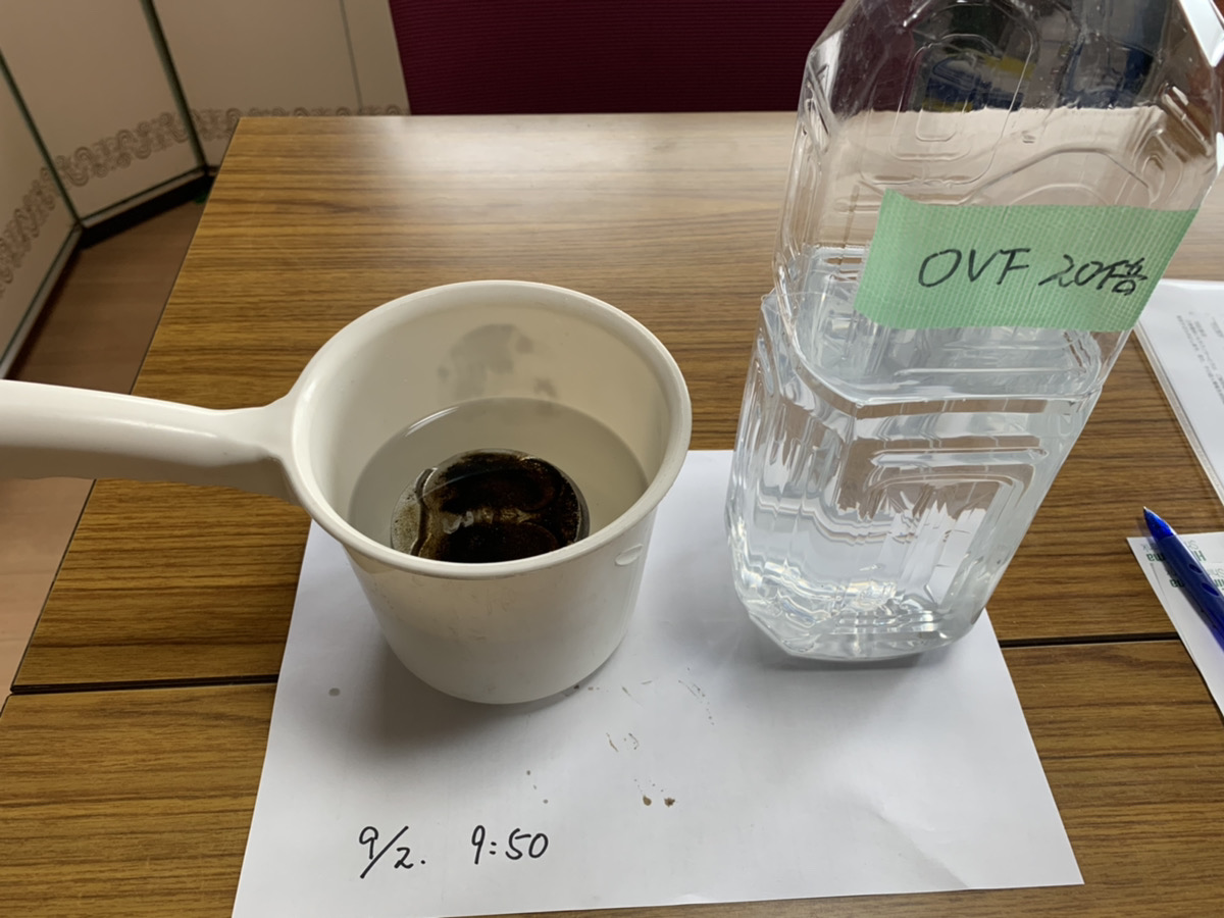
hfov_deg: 67.3
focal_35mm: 26
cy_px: 459
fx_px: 919
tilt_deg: -47.4
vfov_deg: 53.1
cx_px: 612
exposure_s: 1/60
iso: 50
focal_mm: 4.25
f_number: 1.8
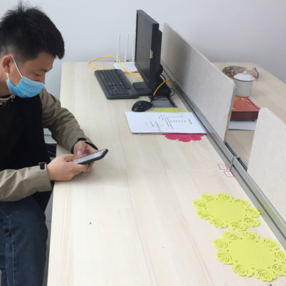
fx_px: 411
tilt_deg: -25.7
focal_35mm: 44
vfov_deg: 38.3
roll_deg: -1.2
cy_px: 138
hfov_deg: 37.1
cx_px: 60
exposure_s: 1/33
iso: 32
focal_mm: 4.15
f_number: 2.2
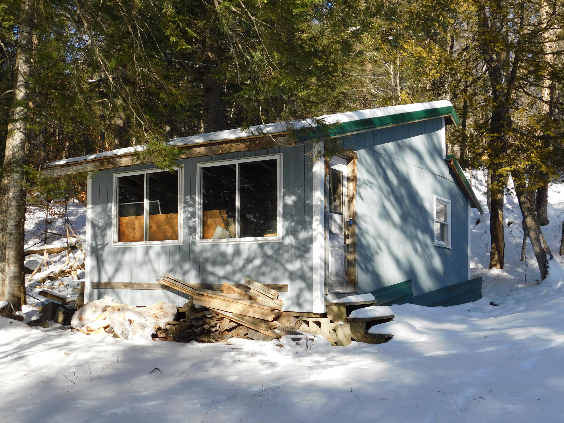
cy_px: 212
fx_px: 652
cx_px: 282
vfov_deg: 36.0
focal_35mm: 40
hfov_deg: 46.8
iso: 125
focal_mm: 7.1
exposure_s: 1/640
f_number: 3.6
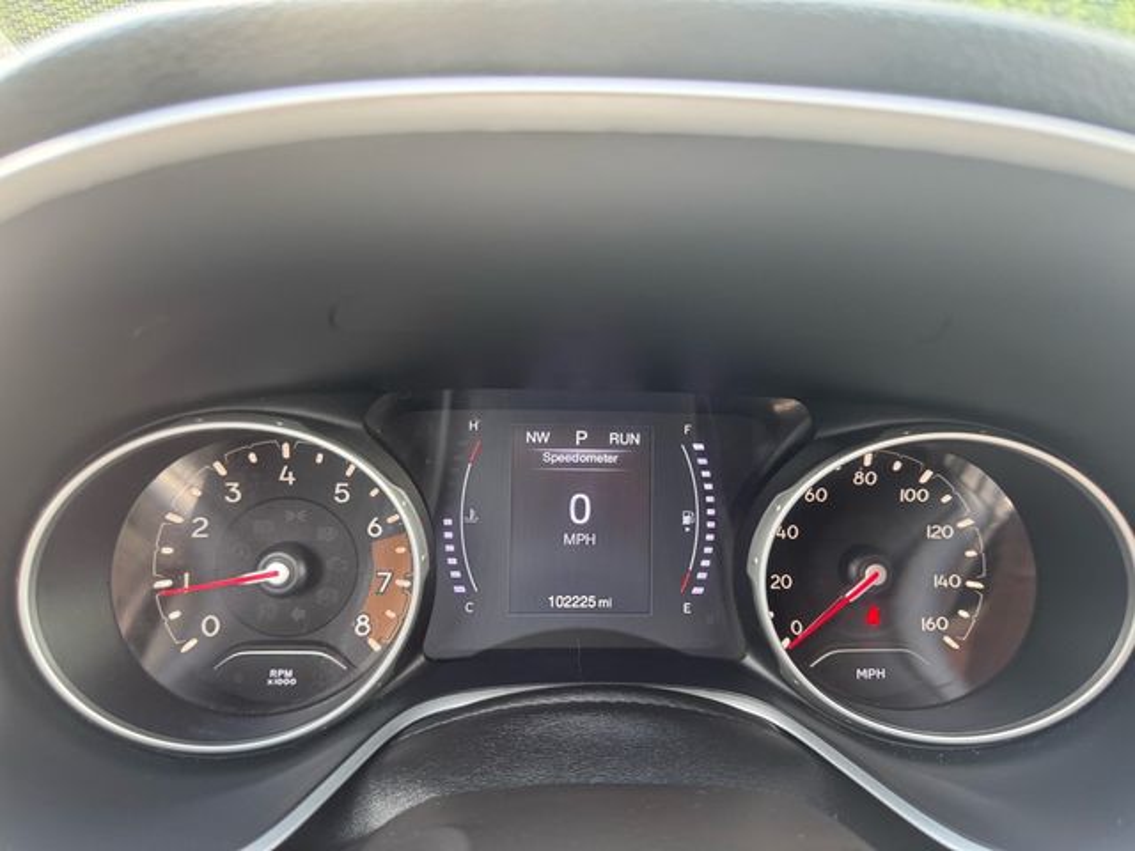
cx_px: 568
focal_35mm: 24
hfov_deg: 71.6
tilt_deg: -22.7
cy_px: 426
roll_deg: +0.4
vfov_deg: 56.8
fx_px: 787
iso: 125
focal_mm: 6.76
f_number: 1.78
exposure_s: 1/85
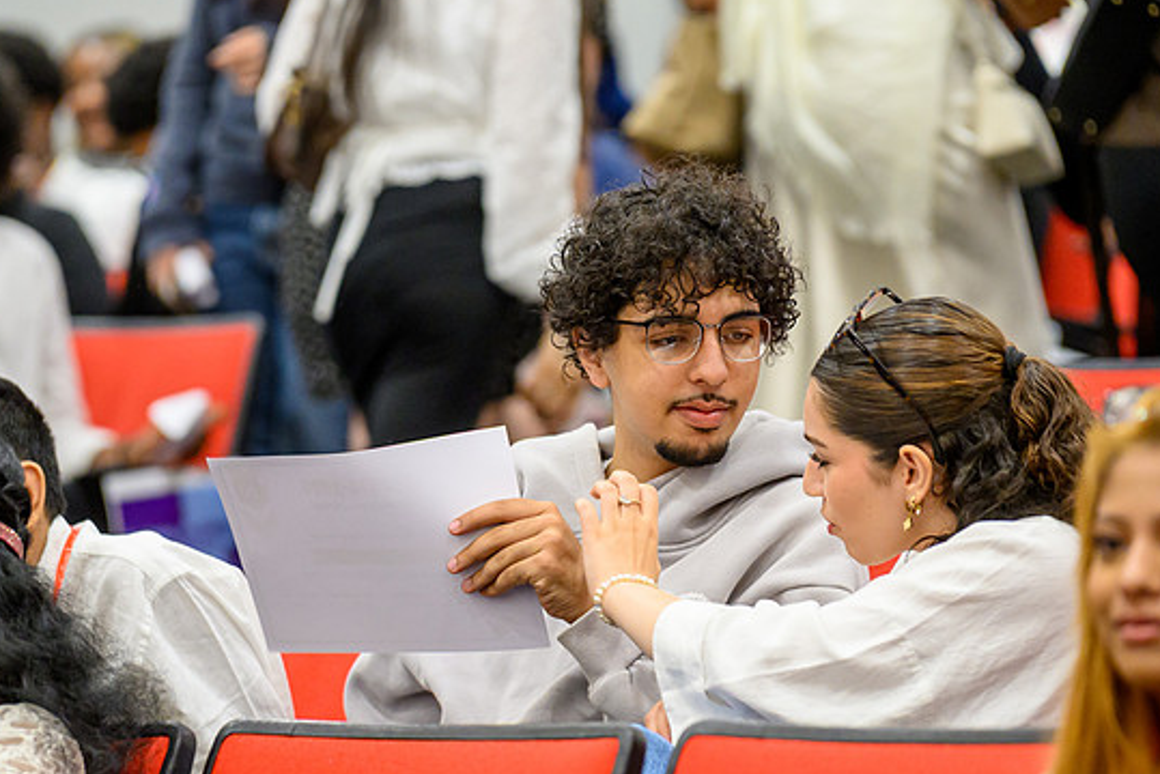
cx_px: 557
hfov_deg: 8.5
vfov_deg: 5.7
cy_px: 403
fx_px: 7834
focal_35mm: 243
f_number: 2.8
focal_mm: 150
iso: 2500
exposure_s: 1/200
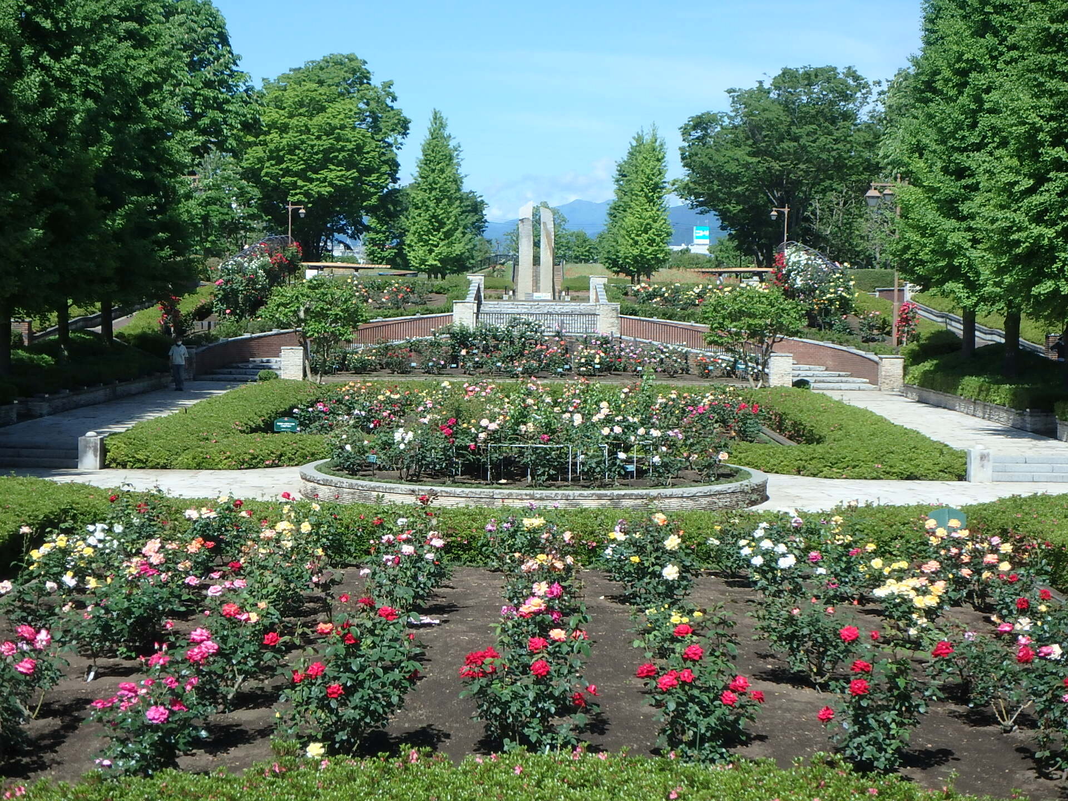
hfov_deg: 33.8
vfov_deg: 25.7
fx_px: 1759
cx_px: 534
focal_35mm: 57
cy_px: 400
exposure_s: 1/500
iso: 125
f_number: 5.1
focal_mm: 10.1
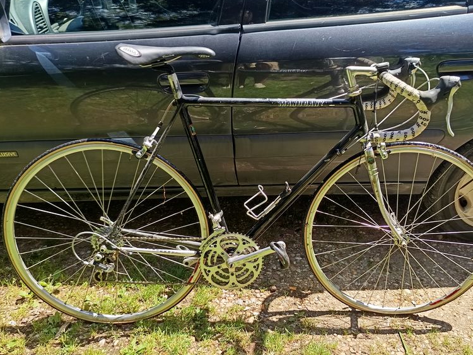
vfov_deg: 44.2
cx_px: 260
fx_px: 437
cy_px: 188
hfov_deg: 56.7
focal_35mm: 32
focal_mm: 5.31
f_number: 1.7
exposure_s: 1/100
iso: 52
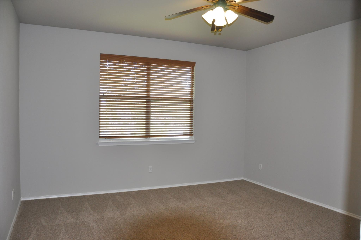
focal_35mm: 27
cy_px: 120
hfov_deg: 67.4
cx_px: 180
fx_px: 270
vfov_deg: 47.8
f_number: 3.5
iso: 800
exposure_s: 1/80
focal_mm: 18
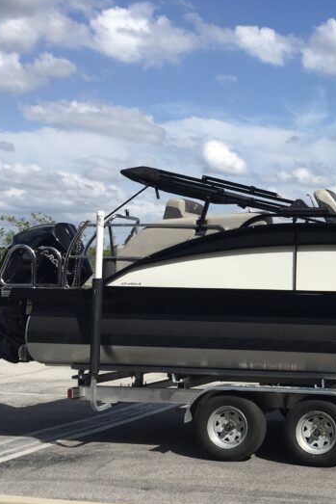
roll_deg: -0.6
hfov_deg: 21.3
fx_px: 825
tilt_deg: -1.2
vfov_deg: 33.9
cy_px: 275
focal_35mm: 59
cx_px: 408
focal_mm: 4.15
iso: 25
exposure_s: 1/2262
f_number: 2.2
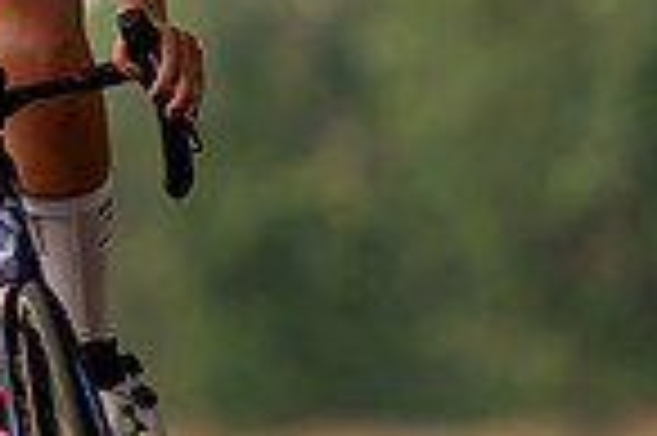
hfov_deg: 1.6
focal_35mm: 1290
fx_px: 23516
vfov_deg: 1.1
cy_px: 75
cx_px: -119
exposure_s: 1/1000
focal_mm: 200
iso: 400
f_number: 2.8
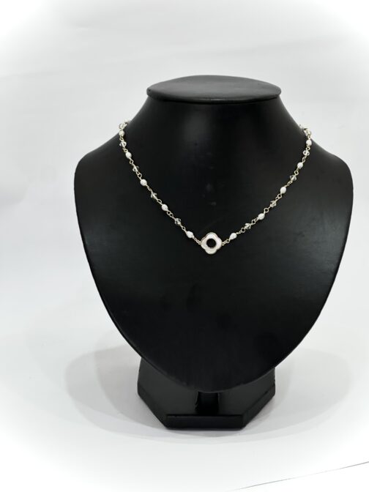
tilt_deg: -19.8
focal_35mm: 77
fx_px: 1094
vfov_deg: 25.3
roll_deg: -0.4
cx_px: 184
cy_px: 246
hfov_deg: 19.1
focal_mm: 9
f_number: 2.8
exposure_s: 1/60
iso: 250
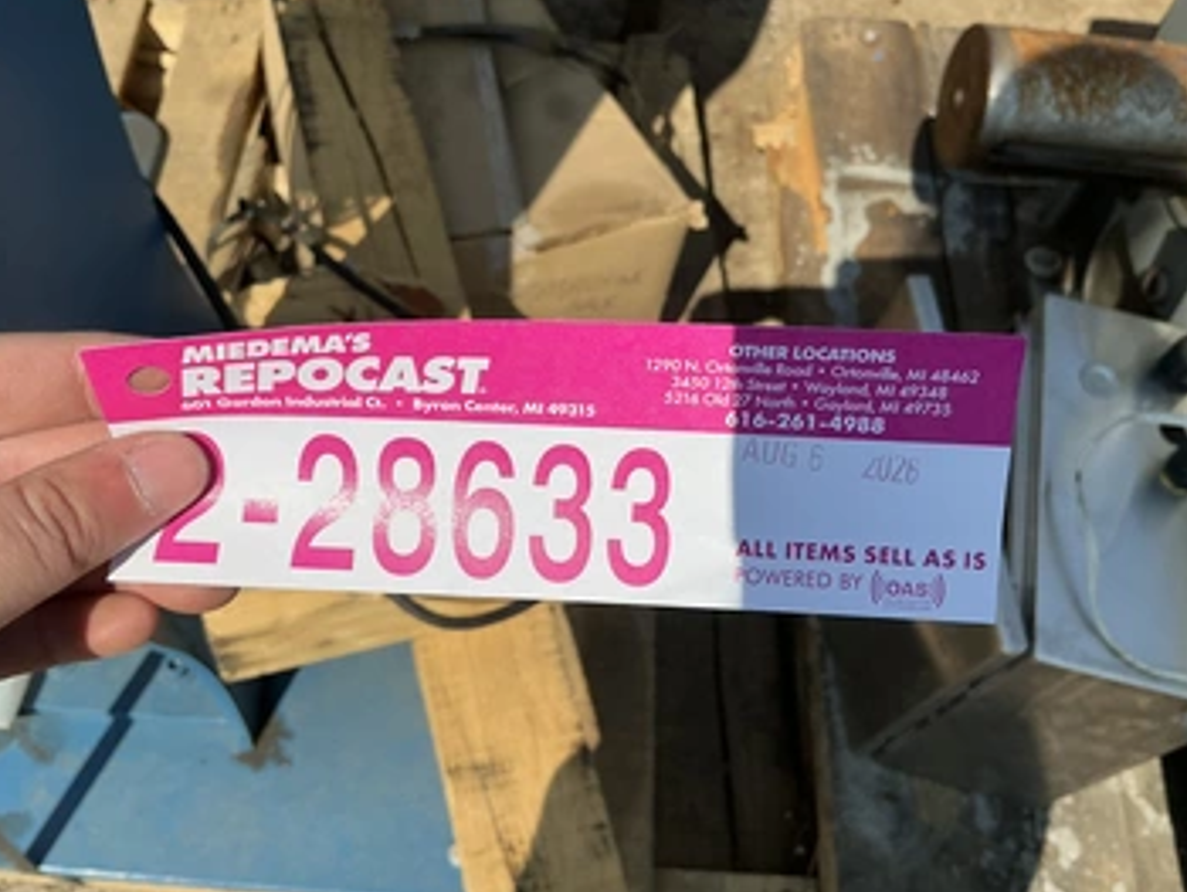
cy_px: 434
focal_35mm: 32
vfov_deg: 44.2
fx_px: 1098
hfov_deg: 56.8
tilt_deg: -61.0
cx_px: 577
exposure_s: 1/2667
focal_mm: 3
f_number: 1.8
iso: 25
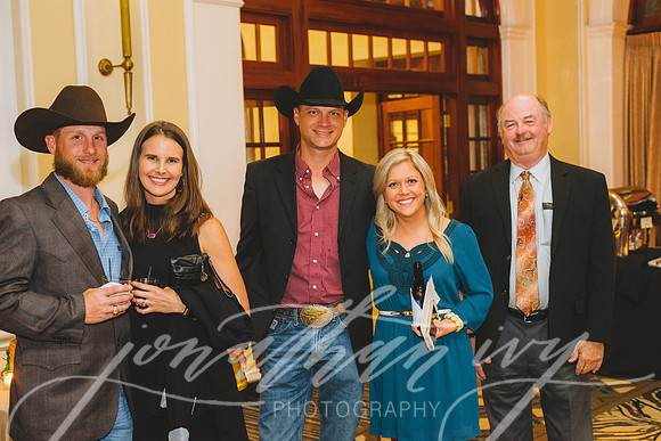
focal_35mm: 50
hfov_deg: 39.6
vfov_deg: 27.0
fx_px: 918
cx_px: 330
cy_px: 220
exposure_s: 1/125
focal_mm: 50
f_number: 4
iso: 3200
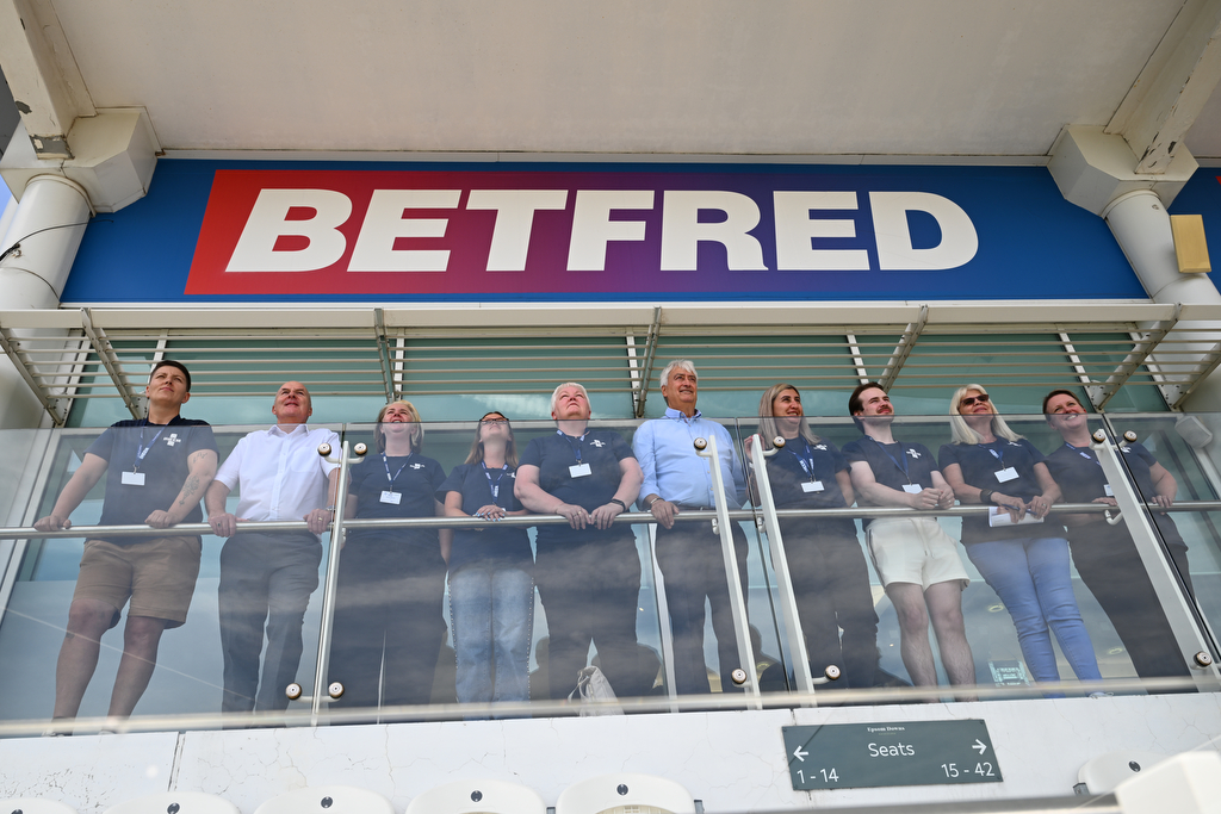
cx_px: 610
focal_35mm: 26
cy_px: 407
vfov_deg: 50.4
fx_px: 865
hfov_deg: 70.4
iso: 80
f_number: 6.3
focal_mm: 25.5
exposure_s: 1/200
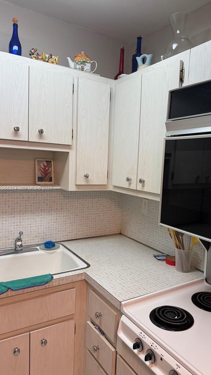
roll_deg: -3.0
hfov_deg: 42.4
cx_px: 138
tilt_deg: -7.4
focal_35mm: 27
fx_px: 268
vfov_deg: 69.9
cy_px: 189
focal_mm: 6.76
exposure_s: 1/120
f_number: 1.78
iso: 160
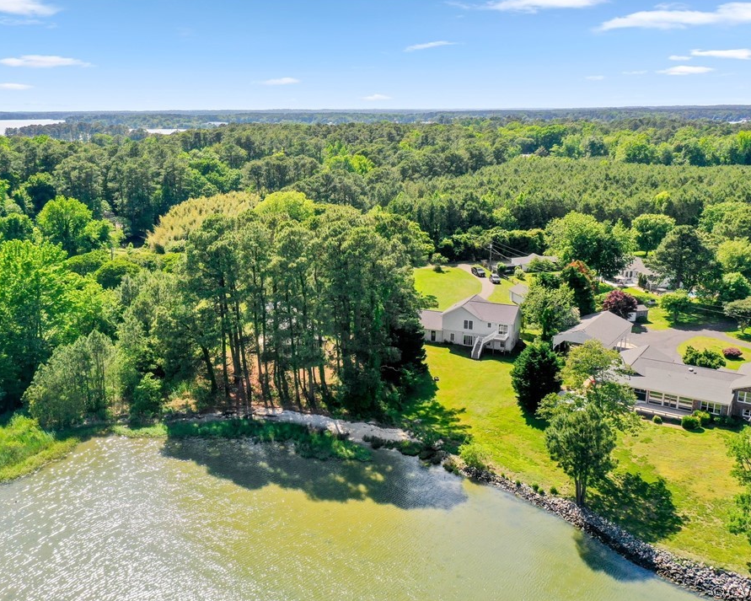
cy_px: 300
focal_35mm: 32
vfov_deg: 45.8
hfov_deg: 55.6
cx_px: 346
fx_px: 711
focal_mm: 10.26
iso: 100
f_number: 4
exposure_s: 1/50
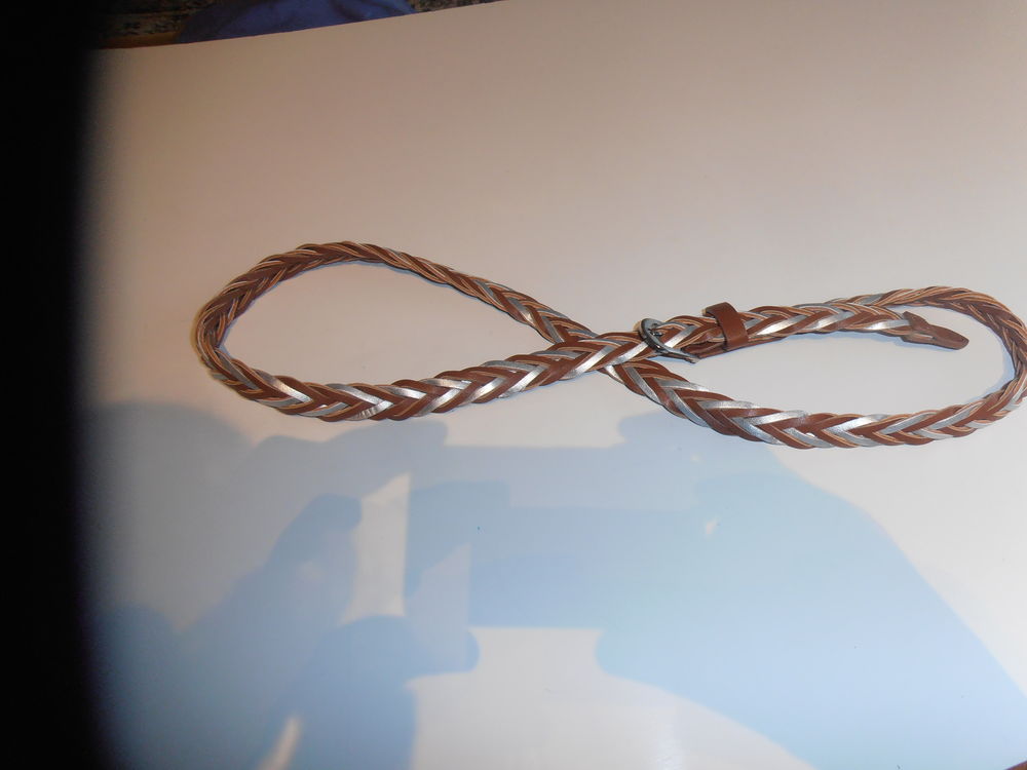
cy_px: 385
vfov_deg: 56.8
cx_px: 514
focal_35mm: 24
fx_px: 712
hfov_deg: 71.6
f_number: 3
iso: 125
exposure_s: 1/30
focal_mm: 4.2
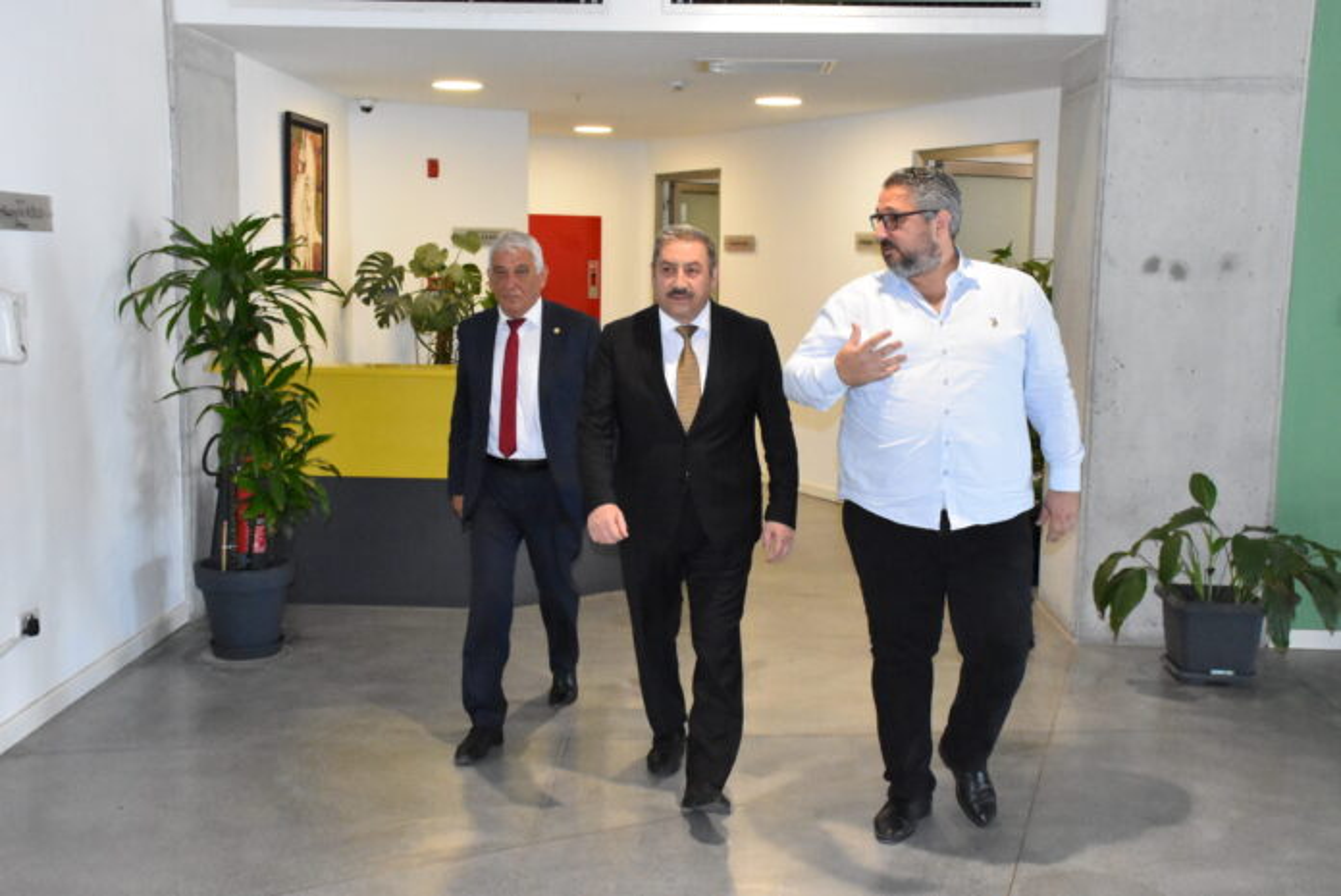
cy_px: 448
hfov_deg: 49.5
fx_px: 1454
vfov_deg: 34.3
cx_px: 670
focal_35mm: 39
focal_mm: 26
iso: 8000
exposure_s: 1/250
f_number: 9
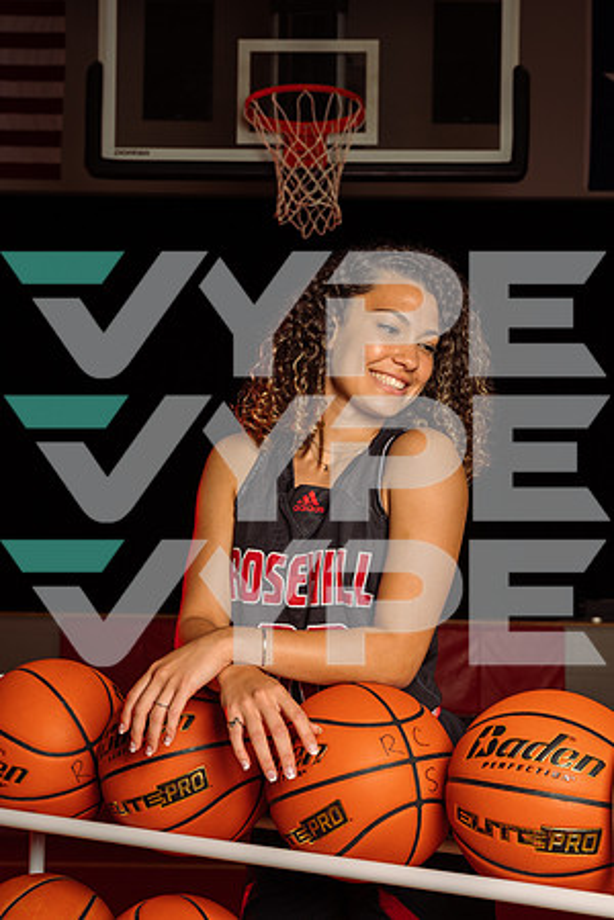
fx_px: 1356
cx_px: 307
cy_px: 460
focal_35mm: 53
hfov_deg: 25.5
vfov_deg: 37.5
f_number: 8
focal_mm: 53
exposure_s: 1/250
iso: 250
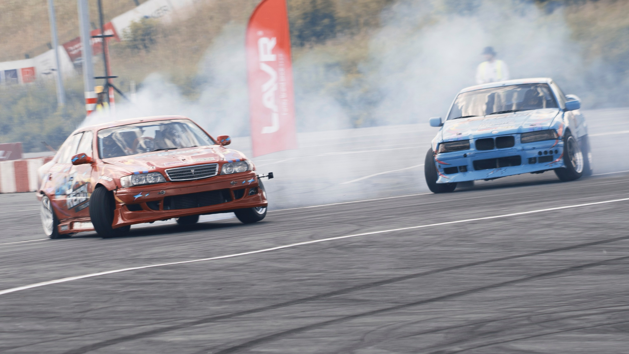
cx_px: 257
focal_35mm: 324
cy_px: 150
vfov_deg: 3.7
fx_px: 5411
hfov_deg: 6.7
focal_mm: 160
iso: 100
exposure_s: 1/125
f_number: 10
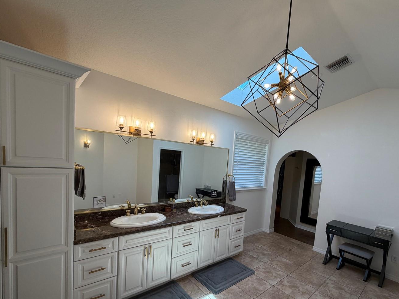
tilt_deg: -4.7
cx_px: 224
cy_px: 176
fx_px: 196
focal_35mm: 17
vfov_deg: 74.1
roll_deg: -4.5
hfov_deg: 90.6
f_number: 2.2
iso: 64
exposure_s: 1/120
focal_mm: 2.22
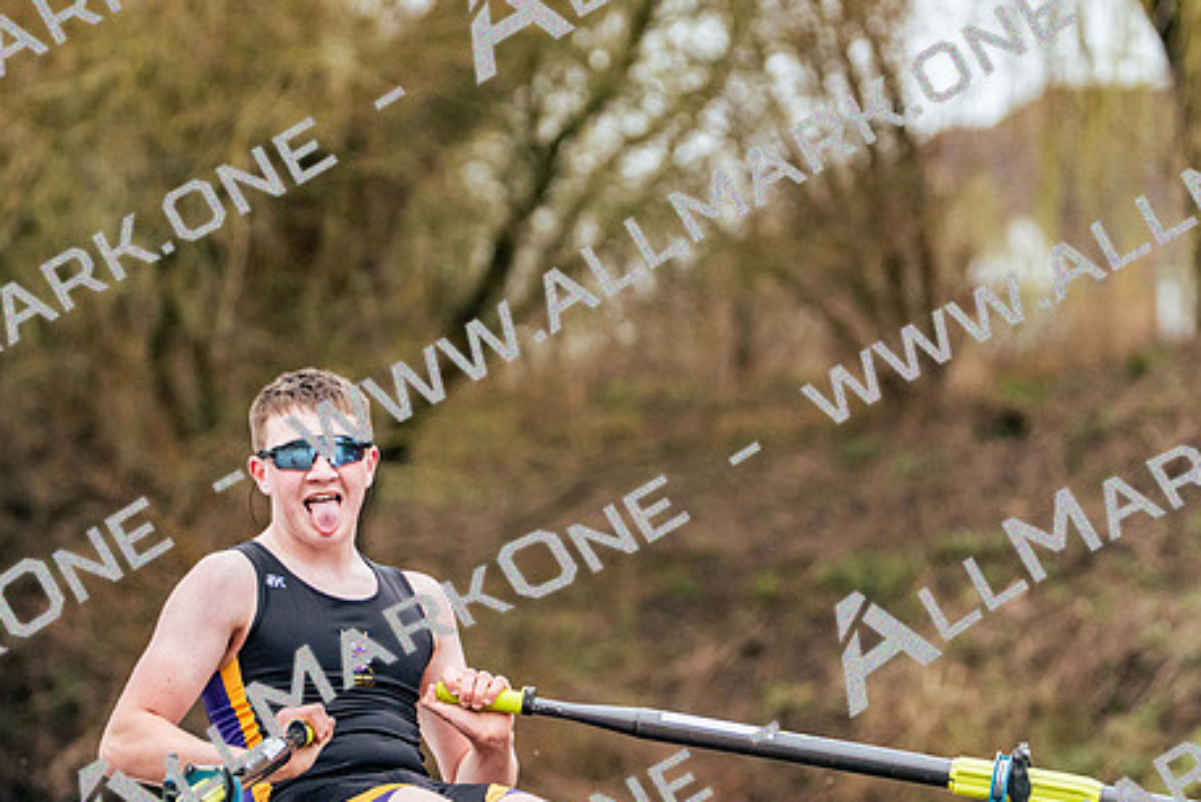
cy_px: 468
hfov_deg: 5.3
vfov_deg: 3.5
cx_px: 611
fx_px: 13052
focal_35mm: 391
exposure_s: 1/1600
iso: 5000
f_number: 6.3
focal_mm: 309
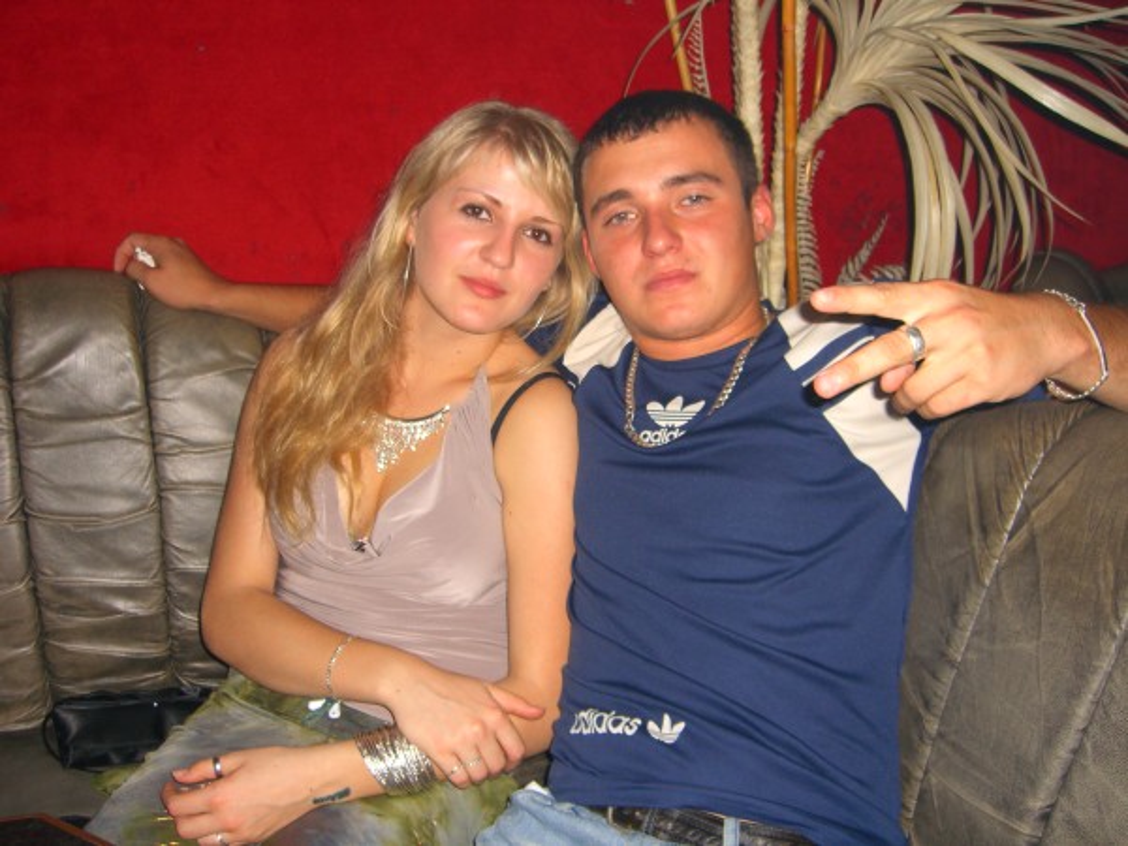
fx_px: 1238
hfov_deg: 49.0
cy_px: 423
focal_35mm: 38
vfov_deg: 37.7
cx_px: 564
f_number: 2.8
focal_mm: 7.9
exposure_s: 1/60
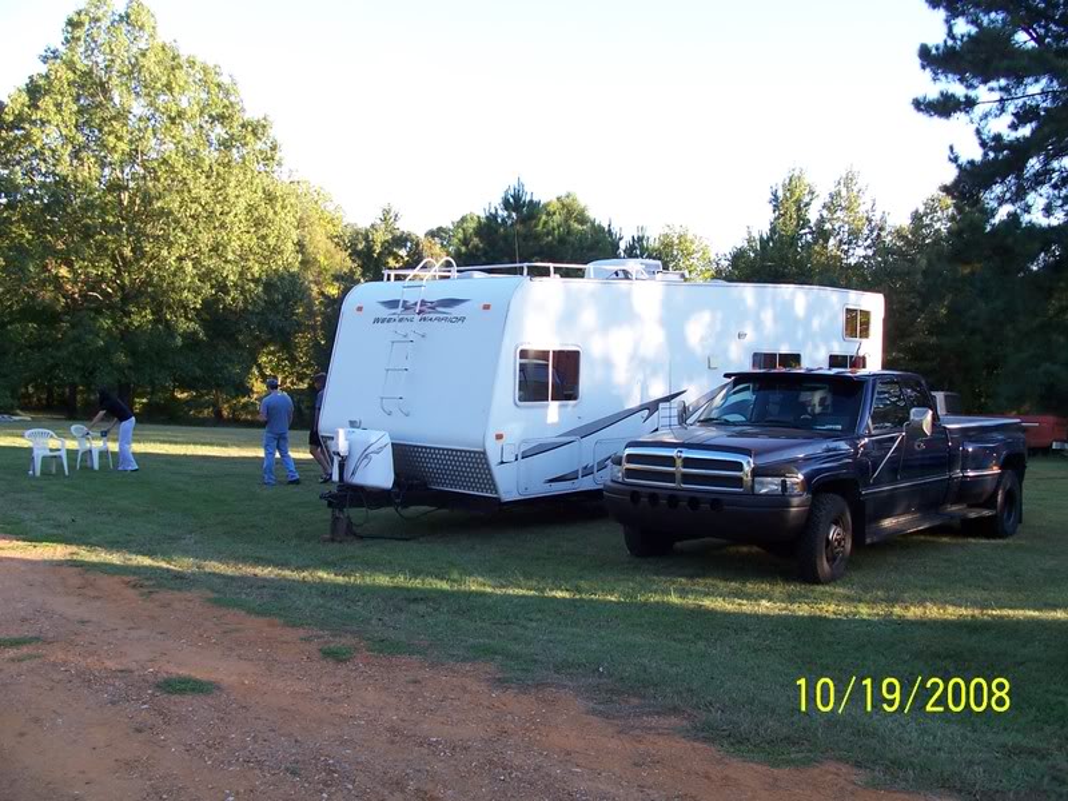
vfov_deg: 40.7
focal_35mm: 35
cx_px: 534
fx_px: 1080
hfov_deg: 52.6
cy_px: 400
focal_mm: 6
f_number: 2.8
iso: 80
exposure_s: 1/125
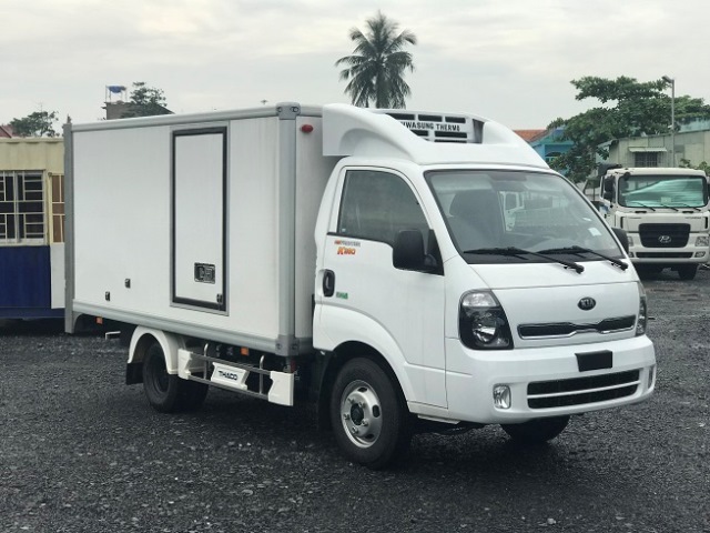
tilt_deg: -3.2
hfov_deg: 33.8
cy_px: 266
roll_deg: +1.6
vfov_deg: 25.7
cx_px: 355
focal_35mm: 57
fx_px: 1169
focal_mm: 6.6
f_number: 2.8
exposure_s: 1/772
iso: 20
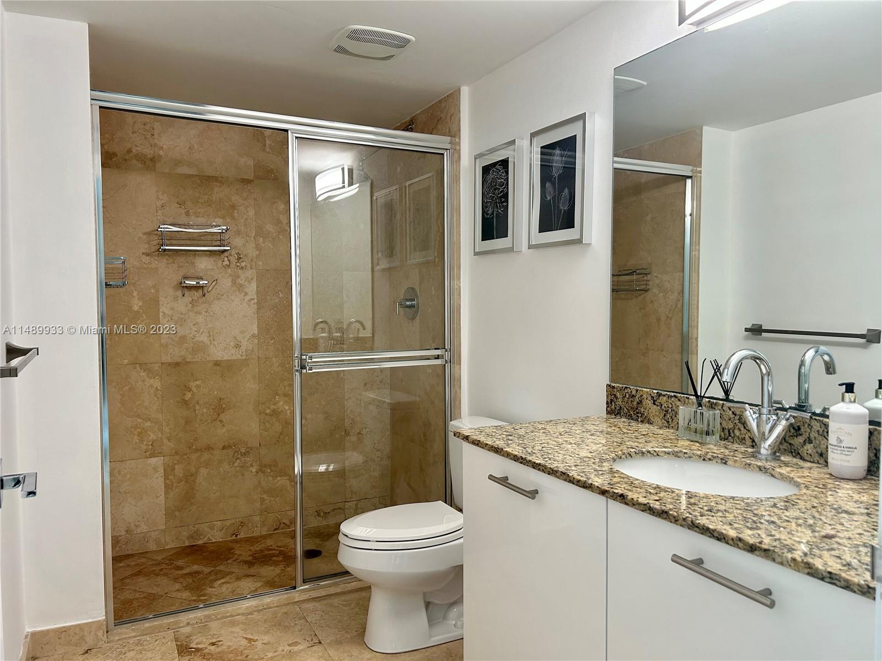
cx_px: 441
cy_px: 330
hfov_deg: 67.3
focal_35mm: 26
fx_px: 662
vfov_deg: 53.1
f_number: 1.5
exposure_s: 1/120
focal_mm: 5.7
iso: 125
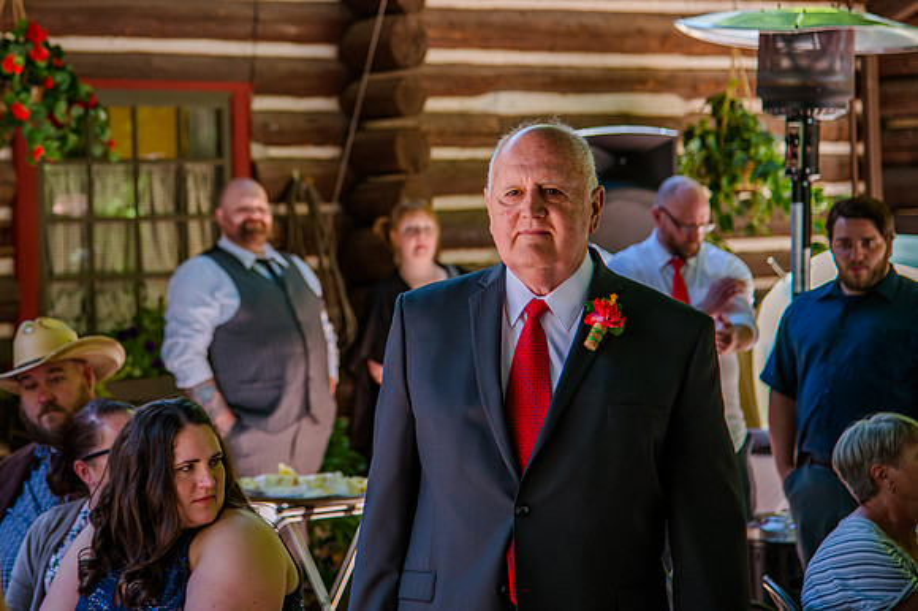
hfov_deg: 17.8
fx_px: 2920
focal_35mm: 115
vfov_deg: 11.9
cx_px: 299
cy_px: 208
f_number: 4
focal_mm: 85
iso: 320
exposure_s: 1/200
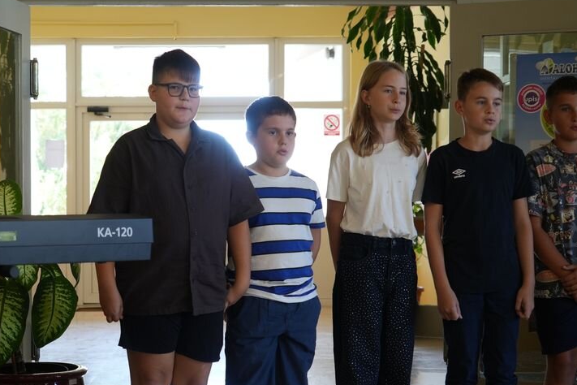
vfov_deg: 16.0
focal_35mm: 85
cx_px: 171
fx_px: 1362
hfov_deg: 23.8
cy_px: 252
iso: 1000
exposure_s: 1/60
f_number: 5
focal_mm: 59
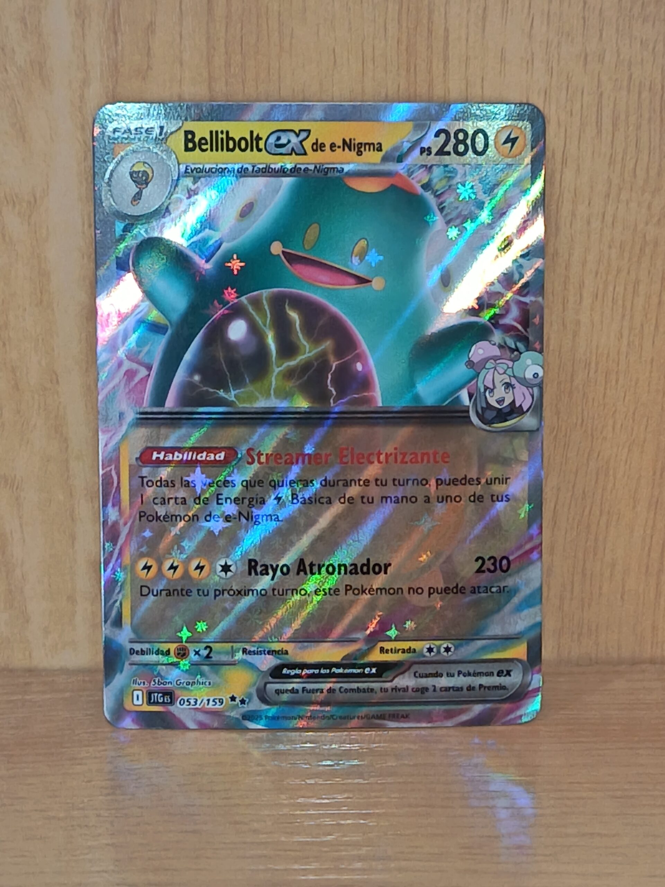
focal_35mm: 68
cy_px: 444
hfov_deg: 21.6
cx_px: 332
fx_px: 1742
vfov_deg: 28.6
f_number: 1.75
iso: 1363
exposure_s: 1/33.3
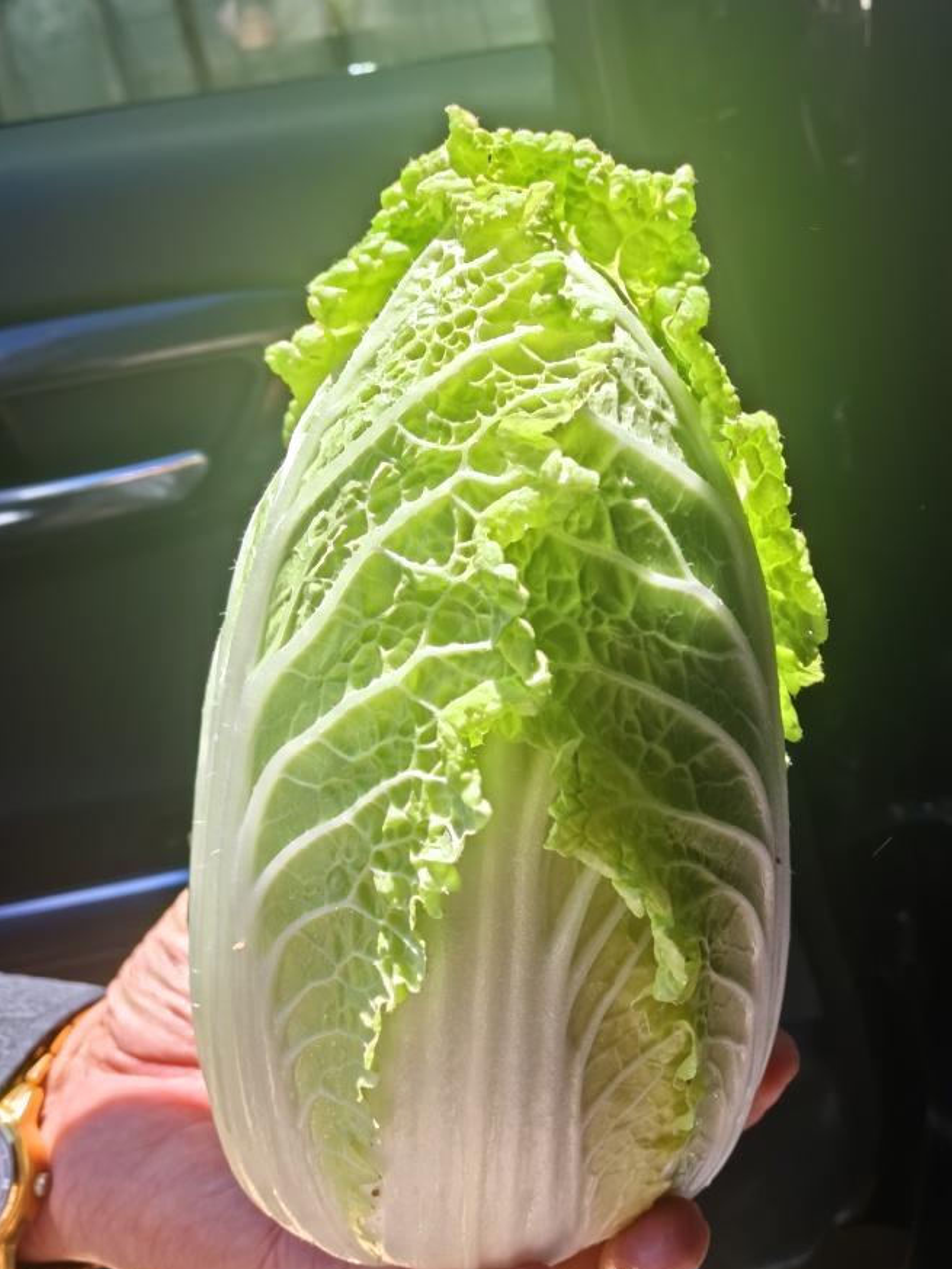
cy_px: 601
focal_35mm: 33
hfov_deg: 42.9
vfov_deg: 55.3
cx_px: 510
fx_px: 1210
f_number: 2.8
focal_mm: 5.75
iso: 50
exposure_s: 1/267
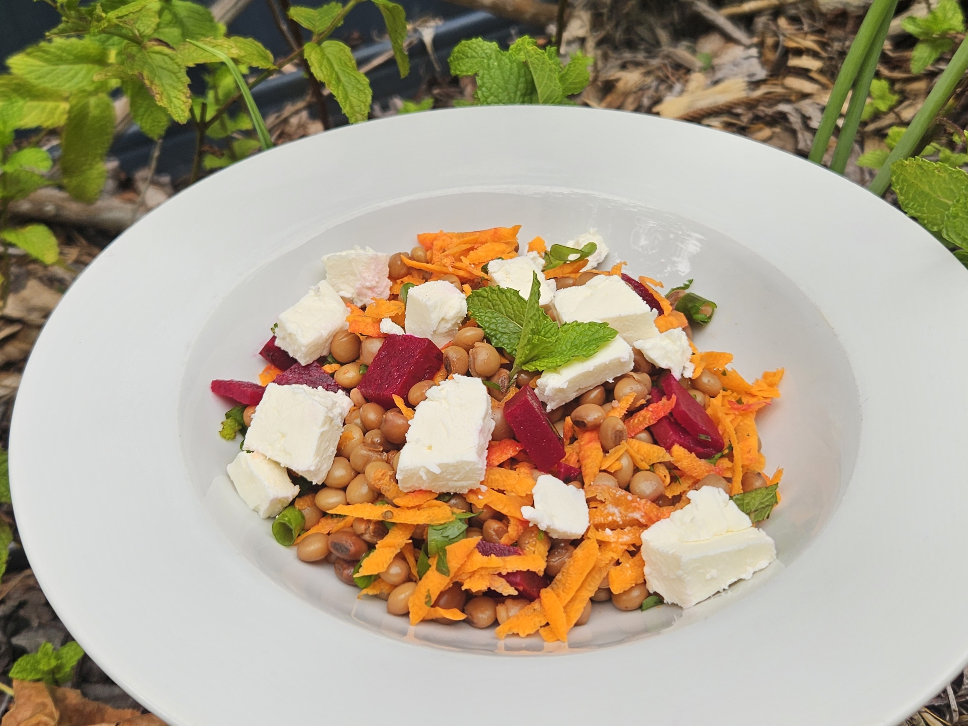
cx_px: 484
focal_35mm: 23
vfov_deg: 58.9
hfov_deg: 73.9
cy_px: 363
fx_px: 643
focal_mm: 5.4
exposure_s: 1/667
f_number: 1.8
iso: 25
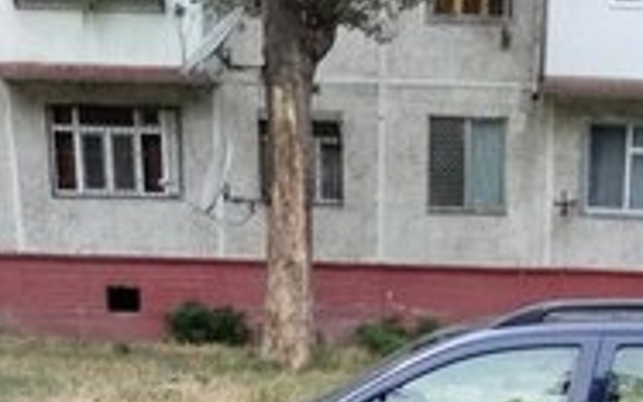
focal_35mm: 73
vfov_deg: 15.4
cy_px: 725
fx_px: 1280
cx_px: 523
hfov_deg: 27.6
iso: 800
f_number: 2.2
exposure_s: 1/17
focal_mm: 3.83
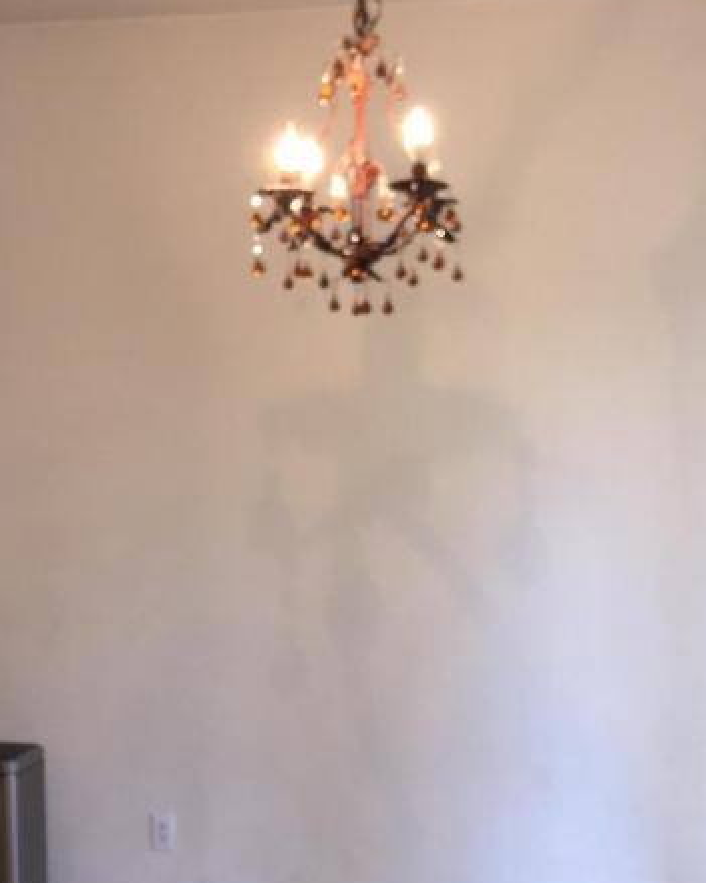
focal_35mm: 66
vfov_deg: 28.3
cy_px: 656
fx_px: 1724
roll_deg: +0.3
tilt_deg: -6.5
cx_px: 274
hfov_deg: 23.1
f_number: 2.2
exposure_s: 1/30
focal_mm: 4.15
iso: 64
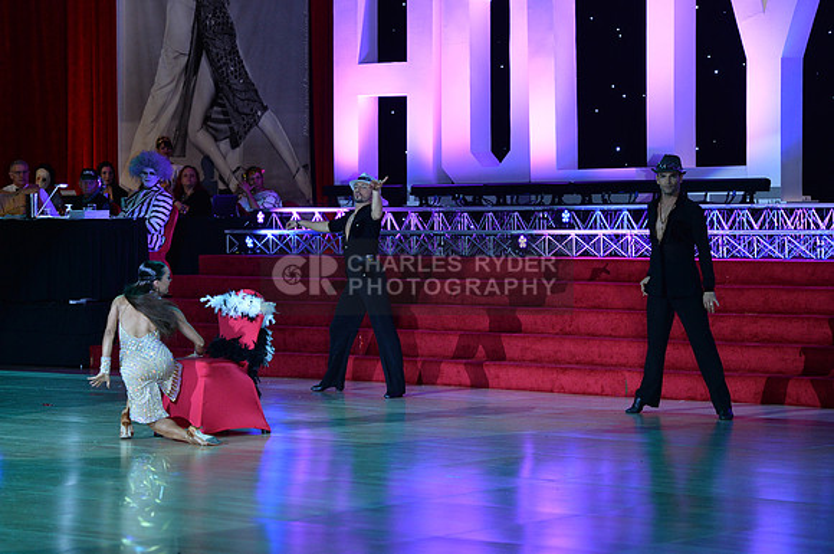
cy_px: 277
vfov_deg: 11.4
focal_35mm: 120
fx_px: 2776
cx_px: 417
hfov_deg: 17.1
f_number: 4.5
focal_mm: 120
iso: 2000
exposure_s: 1/250
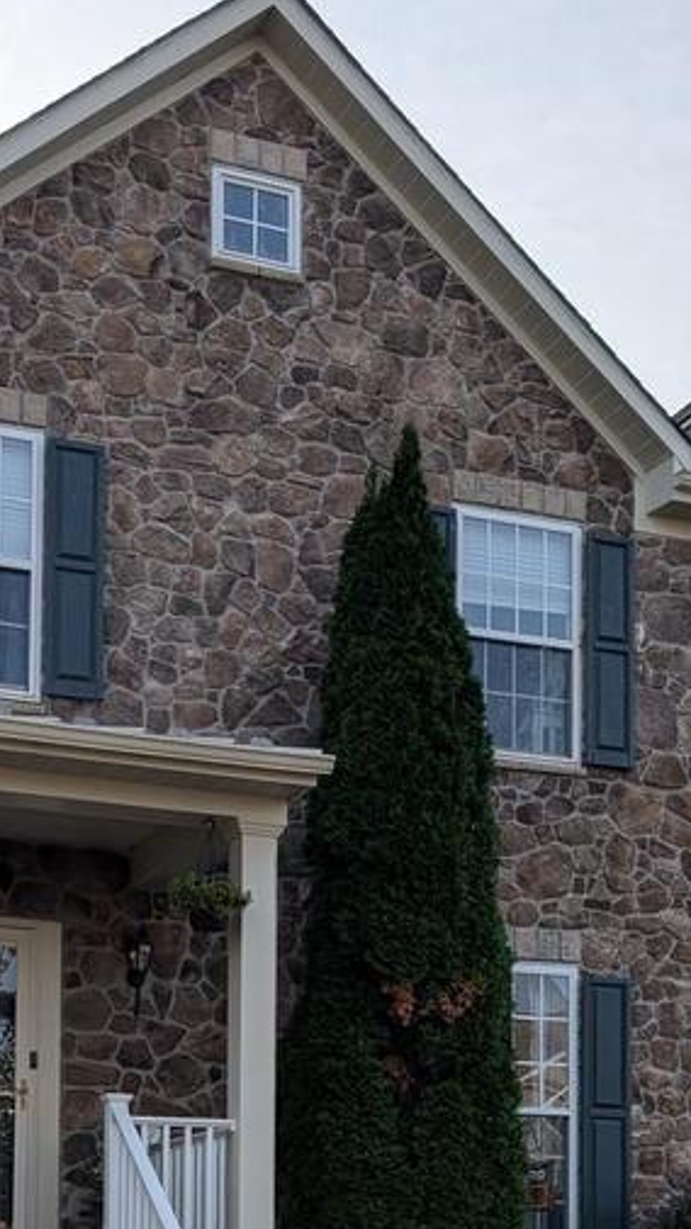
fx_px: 1824
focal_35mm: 56
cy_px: 1185
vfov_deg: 34.4
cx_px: 189
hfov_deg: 21.3
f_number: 1.68
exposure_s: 1/2404
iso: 22
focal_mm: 6.9
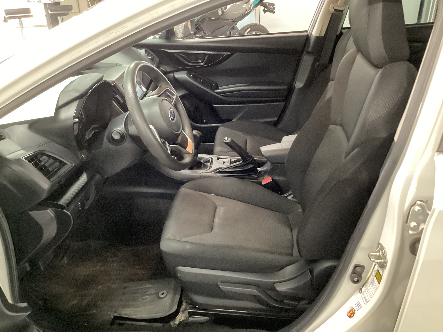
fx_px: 397
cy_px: 166
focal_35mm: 31
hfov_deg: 58.4
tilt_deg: -29.4
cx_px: 222
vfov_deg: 45.4
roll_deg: +0.3
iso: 640
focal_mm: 3.3
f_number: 2.4
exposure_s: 1/20
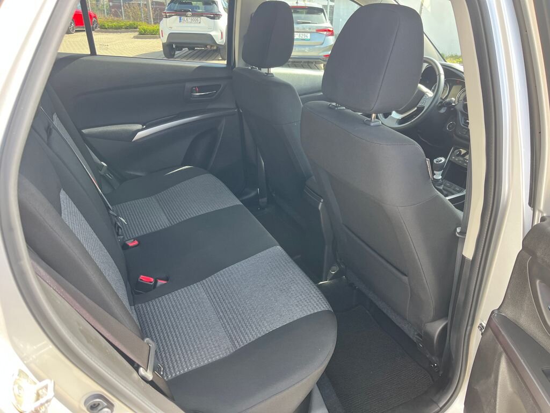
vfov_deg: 53.1
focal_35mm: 26
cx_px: 275
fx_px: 413
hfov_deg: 67.3
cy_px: 206
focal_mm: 5.1
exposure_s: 1/134
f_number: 1.6
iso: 64
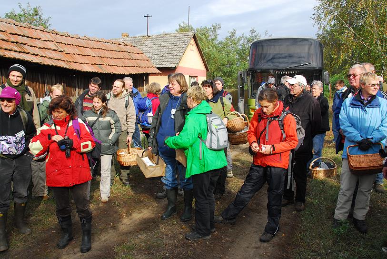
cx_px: 194
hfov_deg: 61.9
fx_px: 323
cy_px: 130
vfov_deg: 43.7
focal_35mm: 30
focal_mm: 20
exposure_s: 1/320
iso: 400
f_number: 9
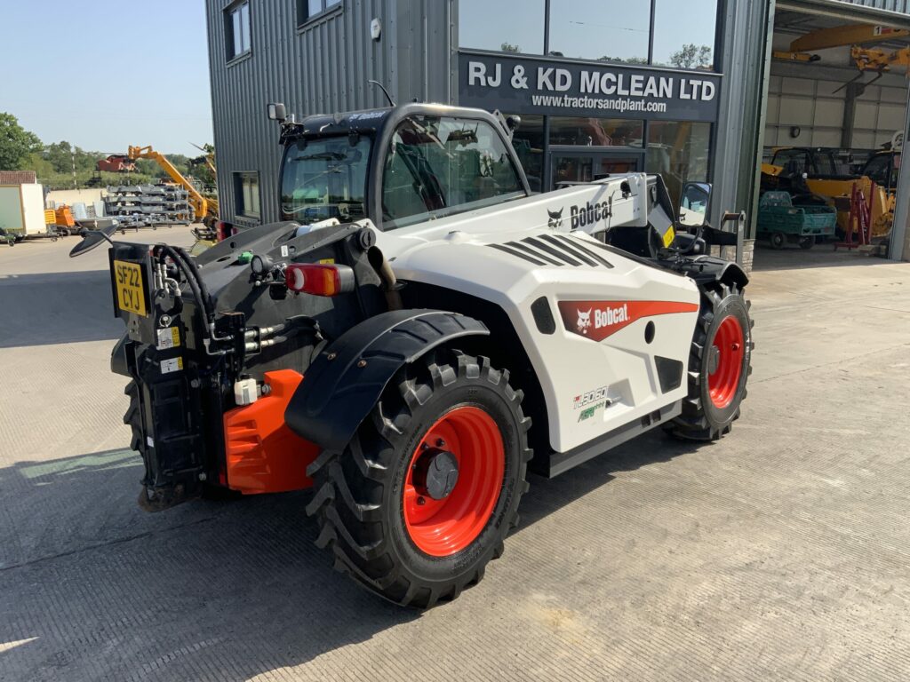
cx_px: 455
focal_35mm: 29
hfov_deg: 61.7
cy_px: 341
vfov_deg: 48.2
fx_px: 762
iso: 16
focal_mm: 3
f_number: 1.8
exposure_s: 1/1342
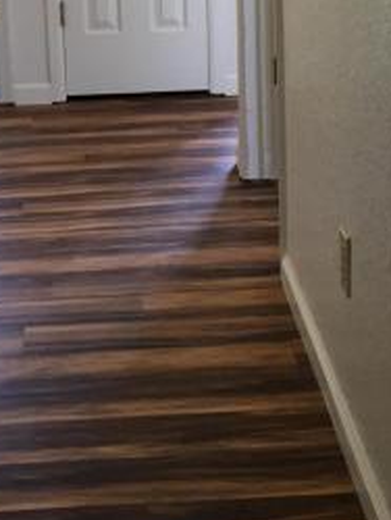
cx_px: 135
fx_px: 1338
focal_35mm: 89
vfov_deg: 21.5
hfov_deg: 16.6
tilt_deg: -10.2
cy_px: 48
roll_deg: +2.5
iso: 50
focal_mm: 4.15
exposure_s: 1/30
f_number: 2.2
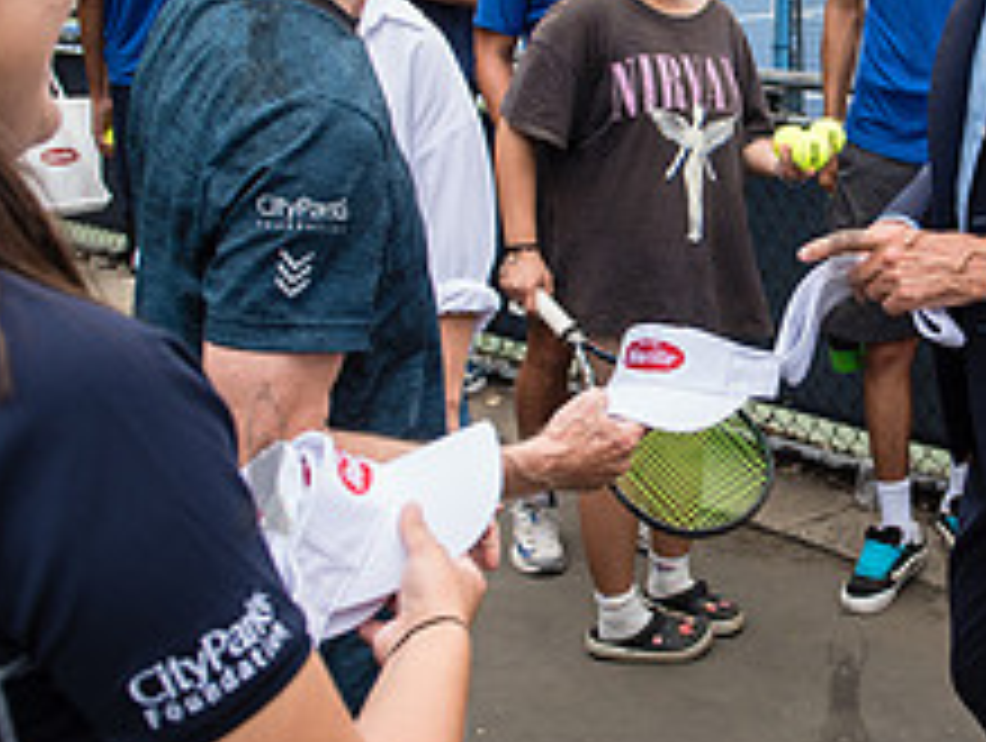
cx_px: 842
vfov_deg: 24.0
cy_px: 241
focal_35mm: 61
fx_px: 1740
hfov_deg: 30.5
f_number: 4
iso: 200
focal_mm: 24
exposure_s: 1/500
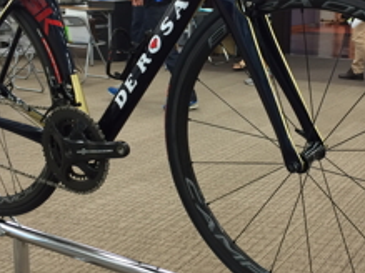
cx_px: 215
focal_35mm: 53
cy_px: 80
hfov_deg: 36.1
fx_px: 559
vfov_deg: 27.2
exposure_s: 1/30
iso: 64
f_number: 2.2
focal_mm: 4.15
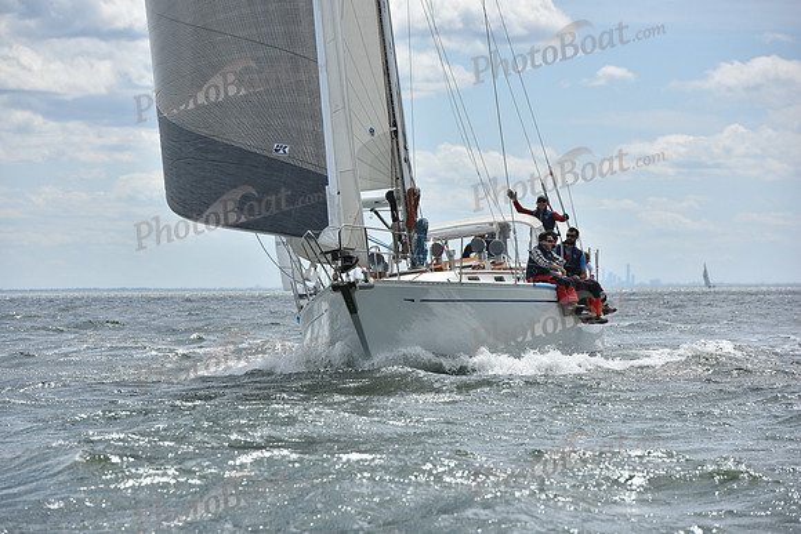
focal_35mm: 200
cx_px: 400
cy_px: 267
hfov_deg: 10.3
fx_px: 4451
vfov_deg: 6.9
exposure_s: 1/1250
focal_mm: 200
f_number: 8
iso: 320
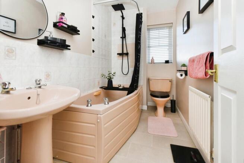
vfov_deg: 77.4
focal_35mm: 15
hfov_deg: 100.4
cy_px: 82
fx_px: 102
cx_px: 122
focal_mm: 15
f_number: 10
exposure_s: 1/60
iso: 800
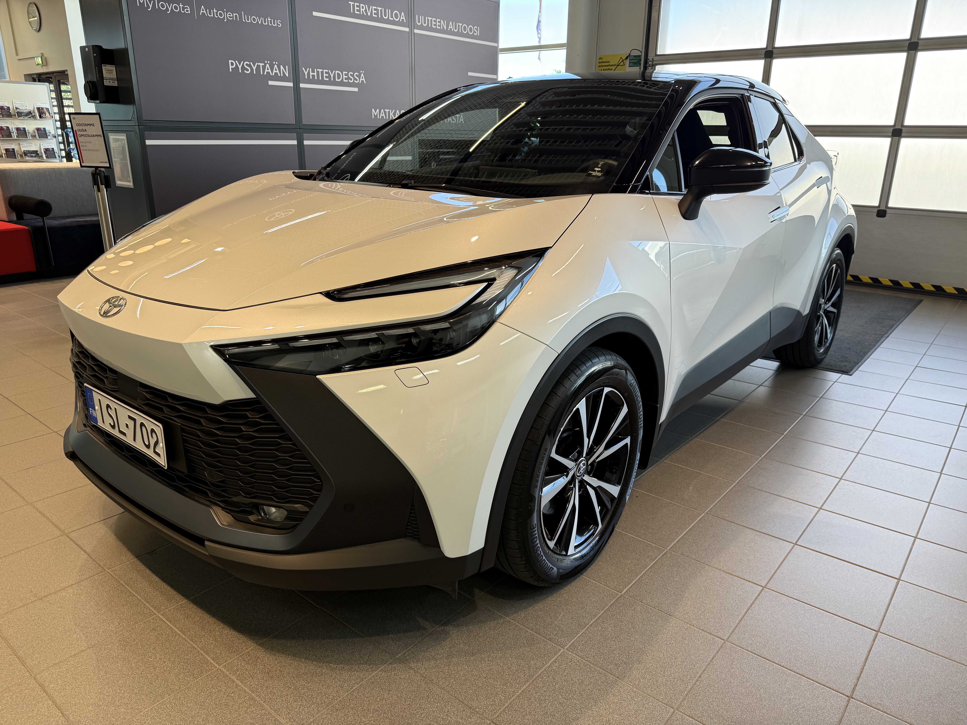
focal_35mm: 24
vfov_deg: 56.8
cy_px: 362
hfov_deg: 71.6
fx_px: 670
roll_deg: -1.1
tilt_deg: -18.1
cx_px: 484
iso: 64
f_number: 1.78
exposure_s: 1/135
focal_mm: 6.76
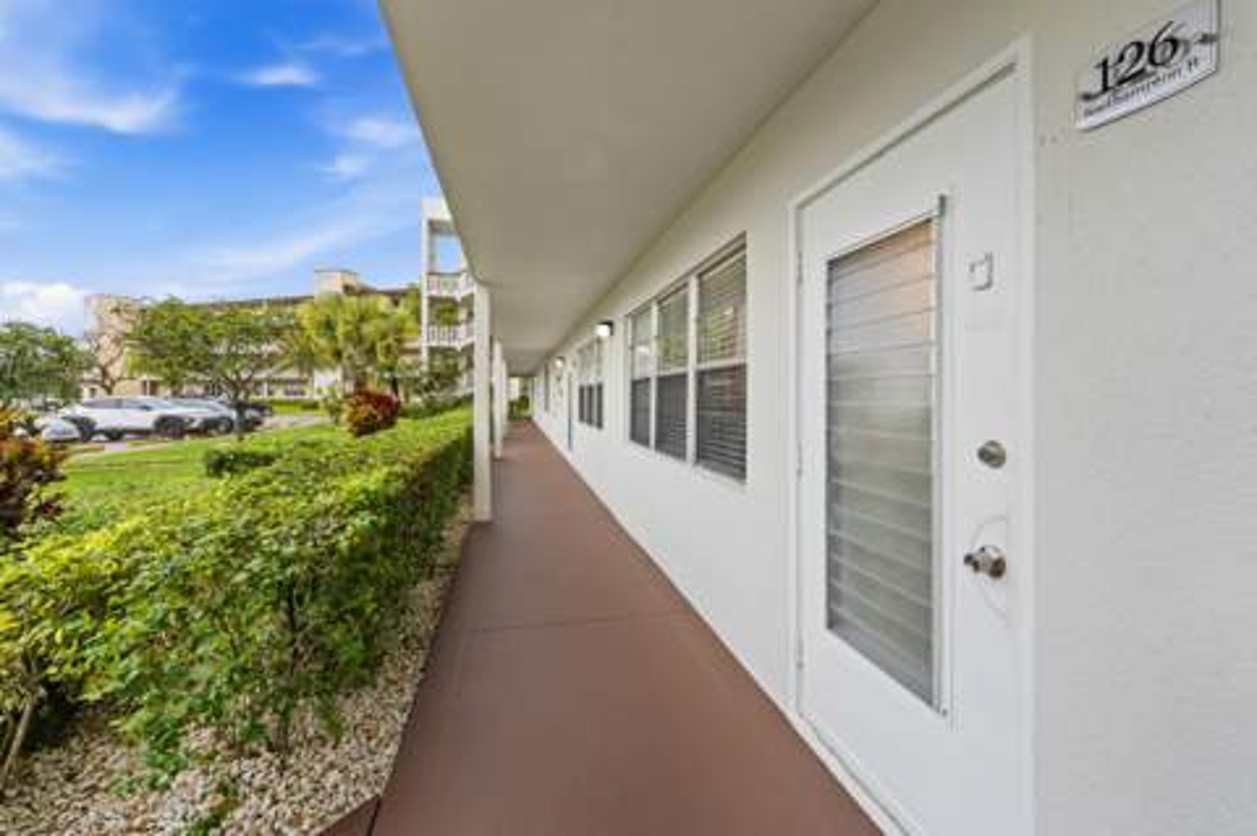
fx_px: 488
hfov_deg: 104.3
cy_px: 418
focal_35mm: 14
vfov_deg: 81.1
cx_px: 628
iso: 250
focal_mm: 14
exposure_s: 1/15
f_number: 9
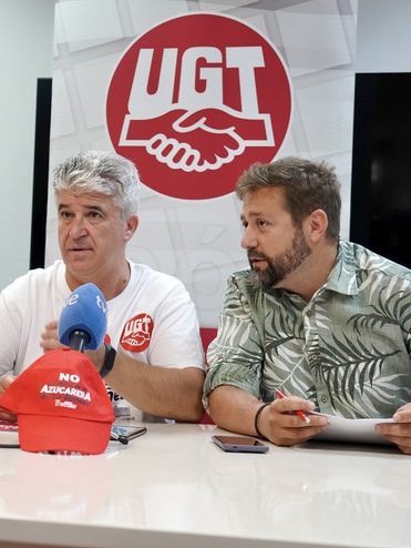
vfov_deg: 27.8
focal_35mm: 70
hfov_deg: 20.8
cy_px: 275
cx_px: 88
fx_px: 1107
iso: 6400
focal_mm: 48
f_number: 4.5
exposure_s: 1/160
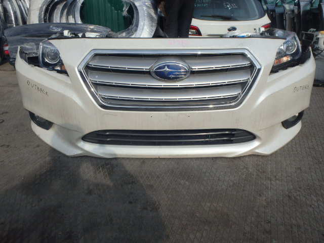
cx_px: 162
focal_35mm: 28
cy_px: 122
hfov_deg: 63.4
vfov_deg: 49.7
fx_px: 262
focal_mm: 5
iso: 125
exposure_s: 1/100
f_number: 11
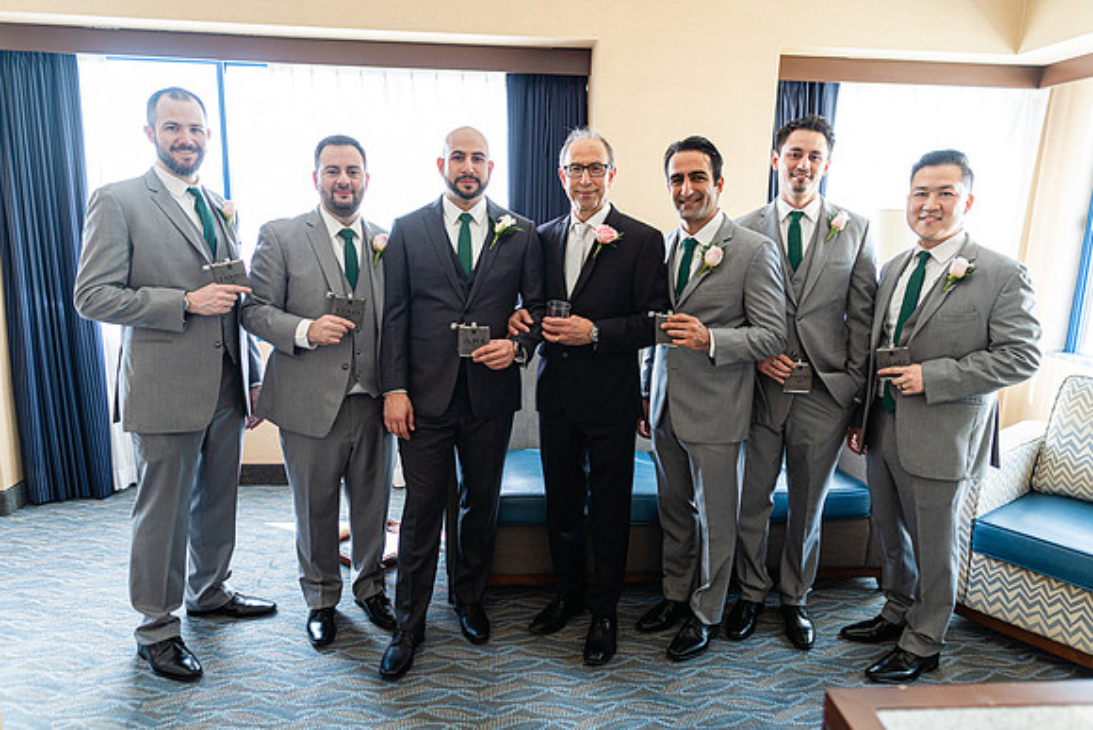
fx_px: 729
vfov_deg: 53.2
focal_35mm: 24
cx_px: 546
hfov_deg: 73.7
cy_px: 365
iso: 1000
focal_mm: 24
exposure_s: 1/200
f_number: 2.2
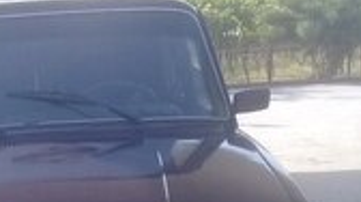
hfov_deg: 20.4
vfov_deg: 11.5
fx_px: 956
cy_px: 320
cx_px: -32
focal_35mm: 100
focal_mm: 3.3
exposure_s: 1/492
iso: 50
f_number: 2.2
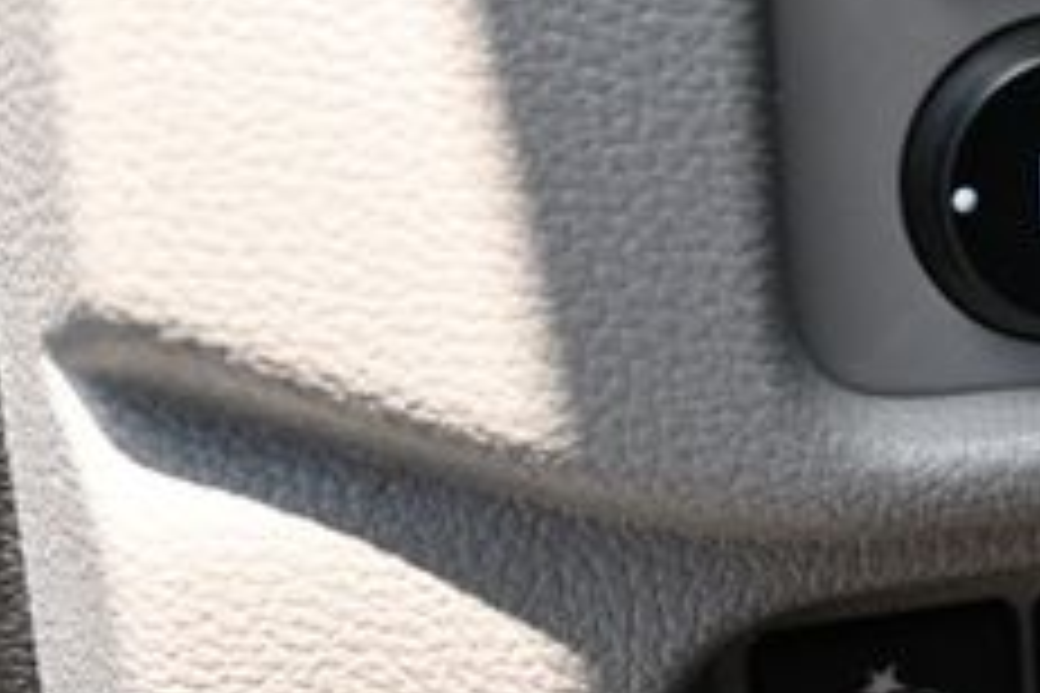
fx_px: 2755
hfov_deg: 19.4
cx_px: 1414
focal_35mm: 95
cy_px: 346
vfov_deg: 14.3
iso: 360
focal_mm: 23
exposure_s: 1/250
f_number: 4.2
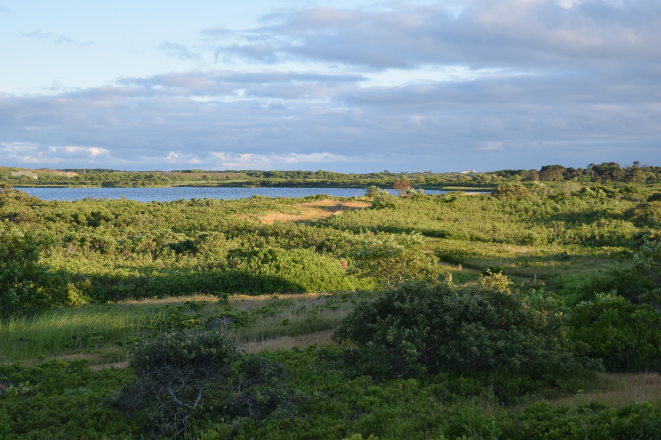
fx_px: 1267
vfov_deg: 19.7
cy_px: 222
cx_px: 287
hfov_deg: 29.2
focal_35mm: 69
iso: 560
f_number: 5
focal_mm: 40
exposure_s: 1/1000
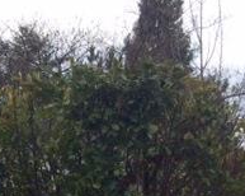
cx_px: -100
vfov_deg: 15.5
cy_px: 261
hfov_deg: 18.5
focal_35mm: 94
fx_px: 681
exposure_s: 1/1140
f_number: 2.2
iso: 32
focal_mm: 4.15
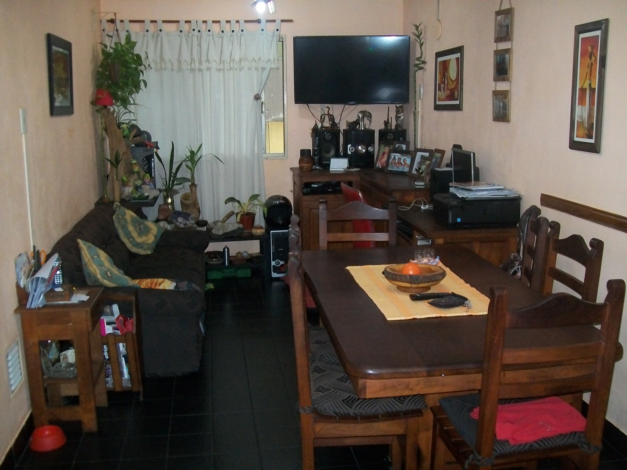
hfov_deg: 51.4
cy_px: 235
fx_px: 652
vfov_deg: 39.7
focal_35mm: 36
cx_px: 314
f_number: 2.7
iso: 240
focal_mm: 6
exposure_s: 1/30
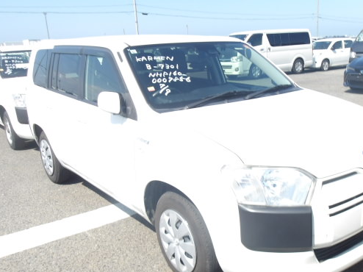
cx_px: 229
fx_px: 367
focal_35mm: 35
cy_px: 158
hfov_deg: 52.0
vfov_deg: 40.5
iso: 100
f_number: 10.4
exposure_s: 1/60
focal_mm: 4.9
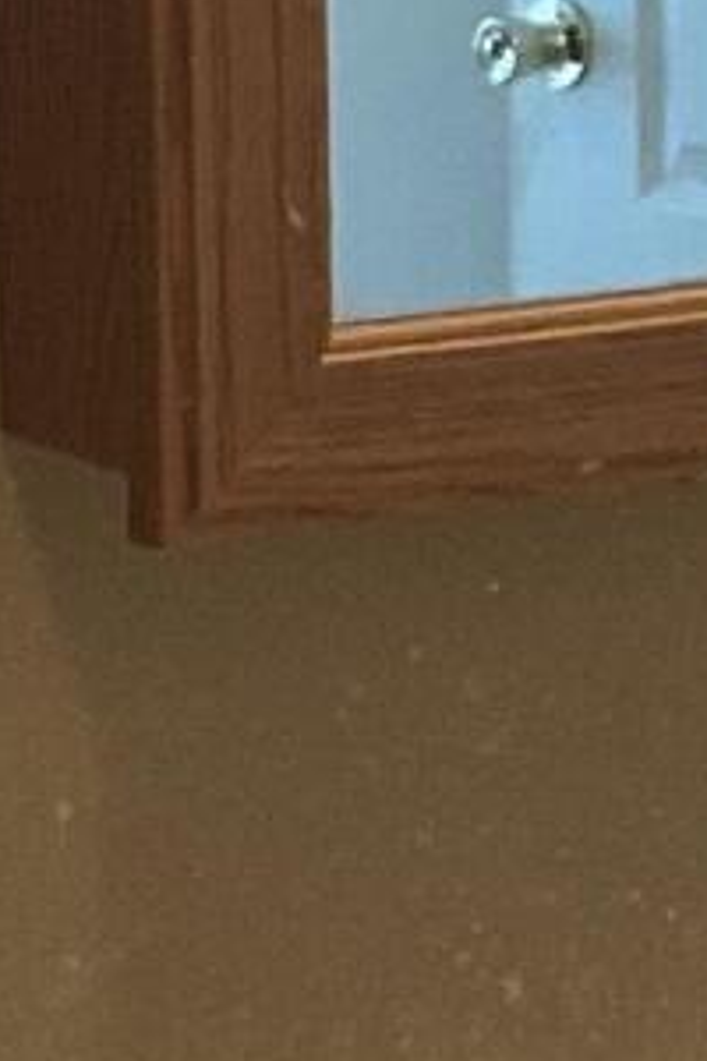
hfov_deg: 6.6
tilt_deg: -8.7
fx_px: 5921
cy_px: 113
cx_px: 1538
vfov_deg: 10.2
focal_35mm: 201
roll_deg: -1.7
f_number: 1.8
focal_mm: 3
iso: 50
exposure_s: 1/60
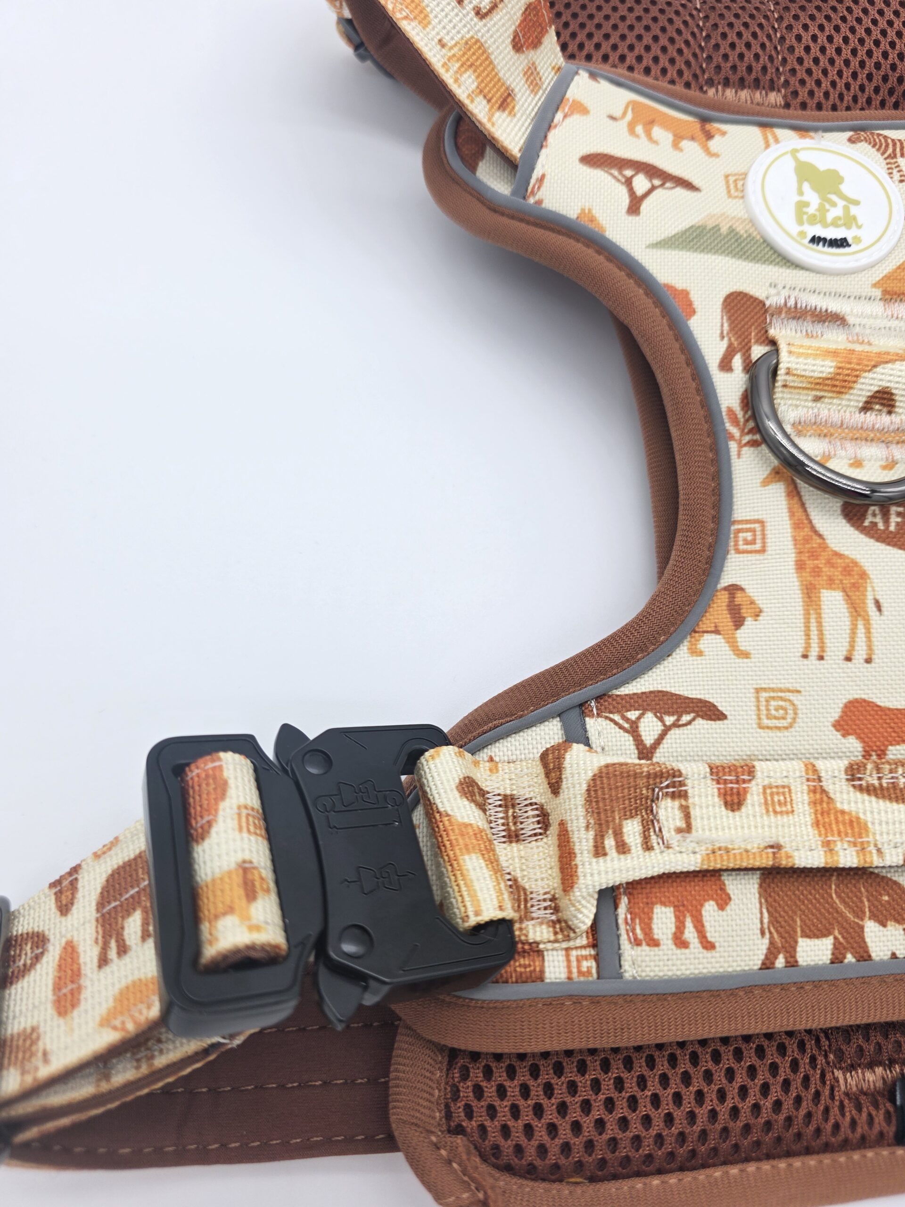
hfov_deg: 58.9
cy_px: 604
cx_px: 452
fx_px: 802
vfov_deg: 73.9
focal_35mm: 23
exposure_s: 1/359
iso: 32
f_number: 1.7
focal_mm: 6.3
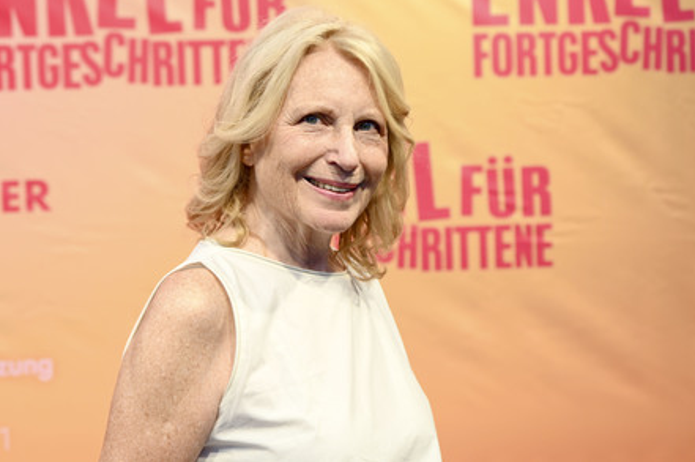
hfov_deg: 23.4
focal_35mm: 87
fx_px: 1678
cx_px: 343
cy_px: 229
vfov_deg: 15.7
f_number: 6.3
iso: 1000
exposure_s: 1/160
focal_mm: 85
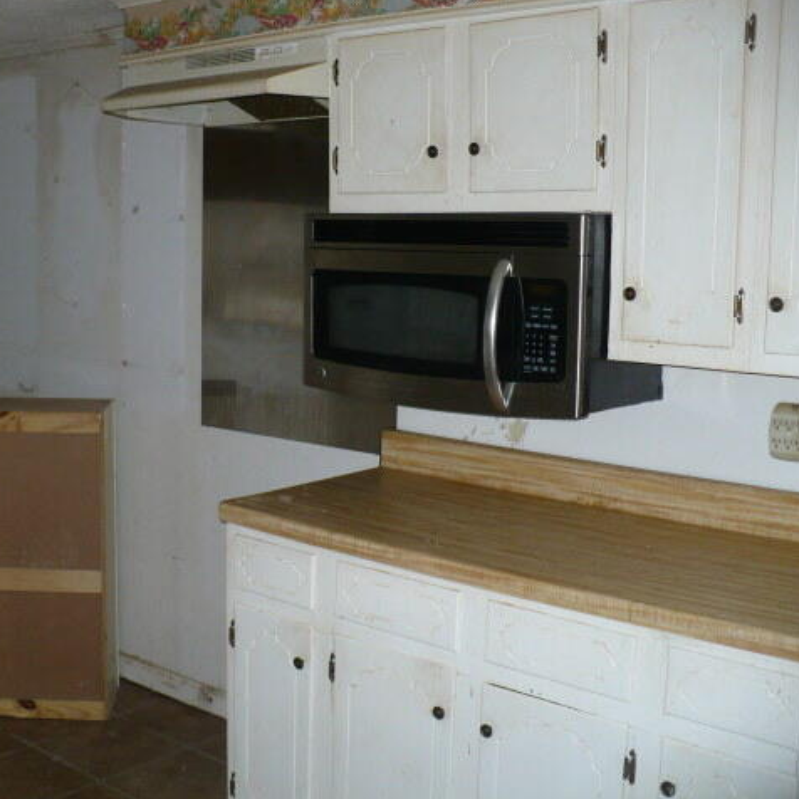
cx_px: 269
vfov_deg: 38.3
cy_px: 398
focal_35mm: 44
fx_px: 1149
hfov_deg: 37.9
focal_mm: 6.1
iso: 160
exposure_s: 1/30
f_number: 2.8
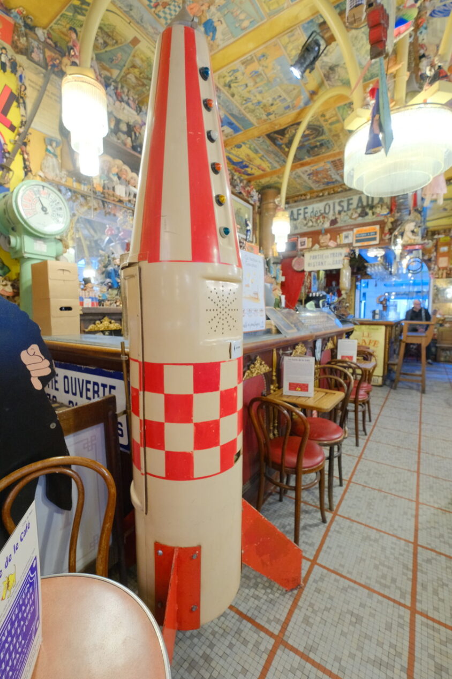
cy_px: 340
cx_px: 226
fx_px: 282
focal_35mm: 15
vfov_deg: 100.4
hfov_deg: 77.3
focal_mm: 10
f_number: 4.5
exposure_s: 1/15
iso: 2500
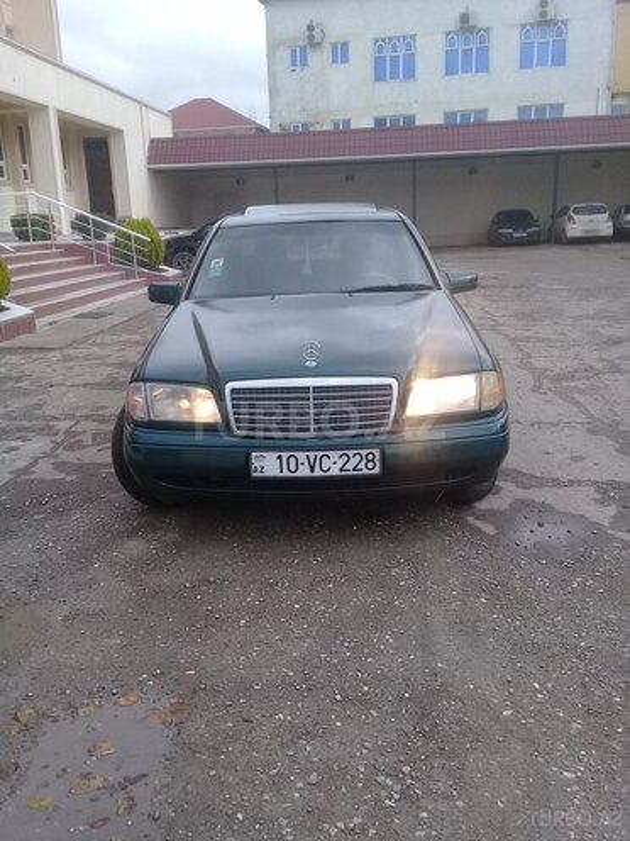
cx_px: 315
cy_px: 420
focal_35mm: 31
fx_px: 752
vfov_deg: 58.4
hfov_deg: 45.4
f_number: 2.2
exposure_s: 1/344
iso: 50
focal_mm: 3.3
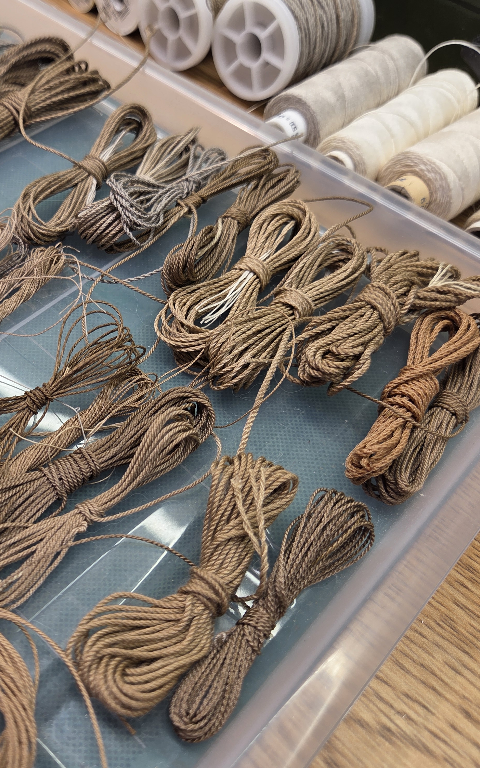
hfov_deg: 37.3
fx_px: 691
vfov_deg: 58.1
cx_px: 115
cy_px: 386
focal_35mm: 33
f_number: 1.8
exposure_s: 1/100
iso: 32
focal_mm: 5.4
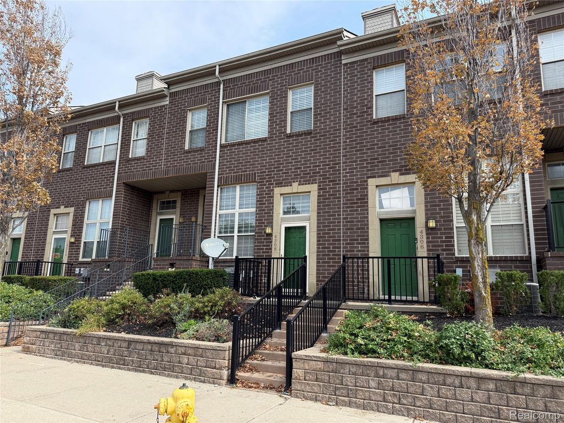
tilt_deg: +11.7
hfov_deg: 71.6
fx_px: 391
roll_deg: -1.2
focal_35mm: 24
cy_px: 212
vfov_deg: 56.8
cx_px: 282
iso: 100
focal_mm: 6.76
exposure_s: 1/2907
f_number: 1.78
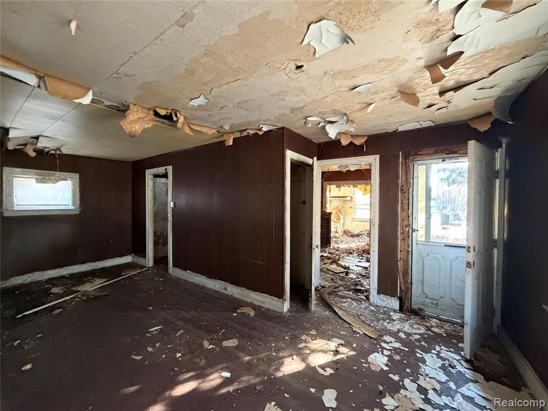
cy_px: 206
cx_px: 274
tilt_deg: -0.3
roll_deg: +0.4
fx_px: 222
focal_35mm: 14
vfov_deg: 85.7
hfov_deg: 102.1
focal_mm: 2.22
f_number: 2.2
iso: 800
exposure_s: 1/60
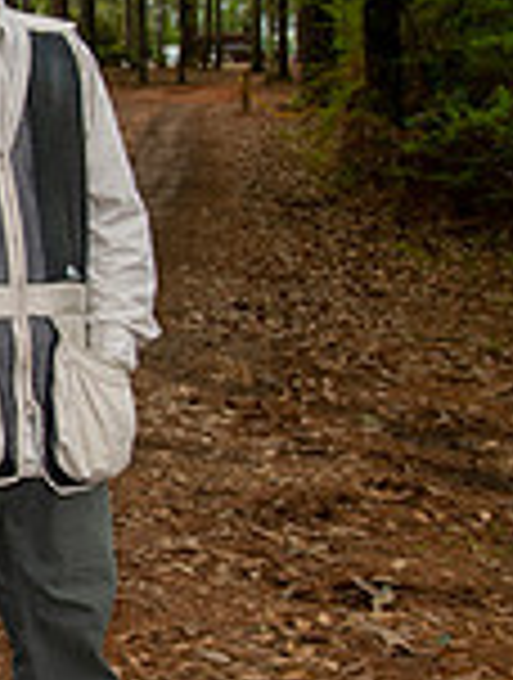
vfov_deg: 21.2
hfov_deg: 13.8
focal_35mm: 92
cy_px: 266
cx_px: -504
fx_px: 1810
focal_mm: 25
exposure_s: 1/125
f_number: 5
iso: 125
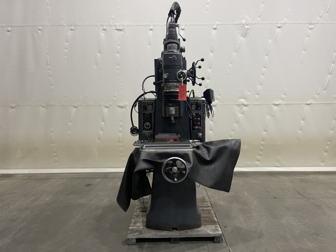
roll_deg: +0.6
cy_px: 126
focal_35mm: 25
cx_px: 168
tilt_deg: -5.1
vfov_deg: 54.9
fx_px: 243
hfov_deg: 69.4
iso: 250
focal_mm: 5.1
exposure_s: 1/60
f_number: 1.6
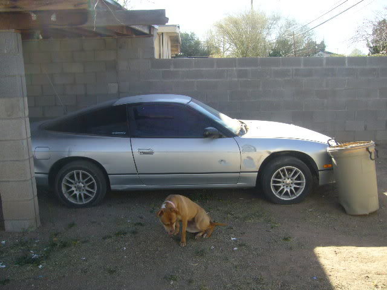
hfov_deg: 52.6
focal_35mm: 35
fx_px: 391
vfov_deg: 40.7
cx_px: 194
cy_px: 145
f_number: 5.6
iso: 80
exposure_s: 1/100
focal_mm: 5.8
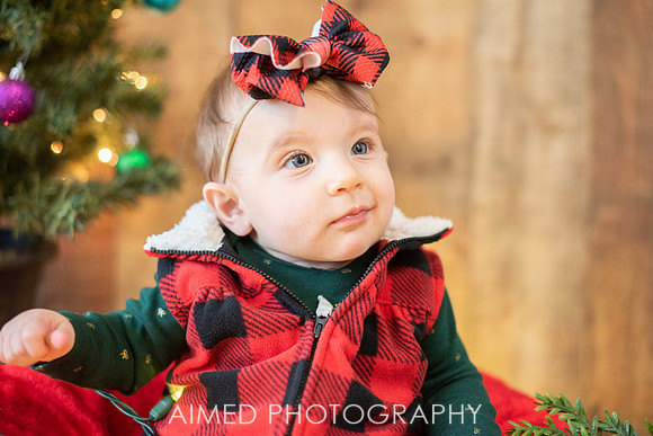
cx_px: 326
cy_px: 218
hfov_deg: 38.6
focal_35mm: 51
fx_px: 931
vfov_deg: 26.3
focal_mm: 50
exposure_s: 1/250
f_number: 2.2
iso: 800
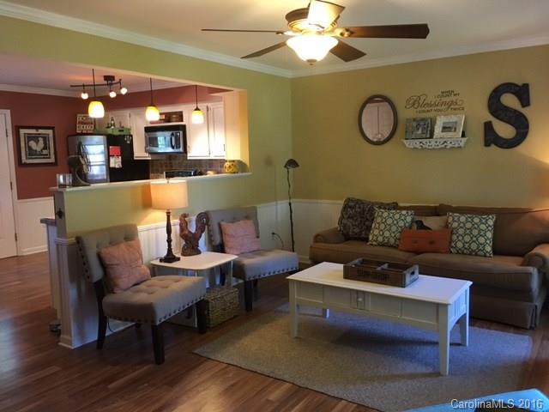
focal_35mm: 29
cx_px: 274
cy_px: 206
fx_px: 460
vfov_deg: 48.2
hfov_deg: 61.7
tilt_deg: -6.1
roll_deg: +1.5
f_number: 2.2
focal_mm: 4.15
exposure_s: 1/30
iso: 160
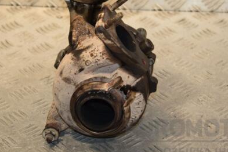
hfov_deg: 17.2
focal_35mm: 119
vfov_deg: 11.5
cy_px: 50
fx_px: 754
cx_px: 115
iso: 800
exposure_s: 1/200
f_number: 6.3
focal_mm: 52
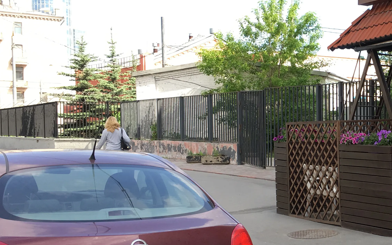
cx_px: 392
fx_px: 662
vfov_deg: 20.8
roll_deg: -0.2
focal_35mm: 62
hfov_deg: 30.6
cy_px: 174
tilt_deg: -1.2
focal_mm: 4.15
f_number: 2.2
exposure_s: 1/323
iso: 25
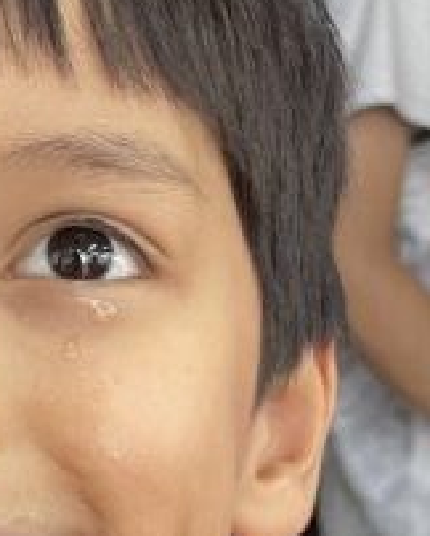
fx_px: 3987
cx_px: -101
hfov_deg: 6.1
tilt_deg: -14.1
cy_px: 1053
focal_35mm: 251
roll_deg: -0.7
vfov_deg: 7.4
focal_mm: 6
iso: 64
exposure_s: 1/100
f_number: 2
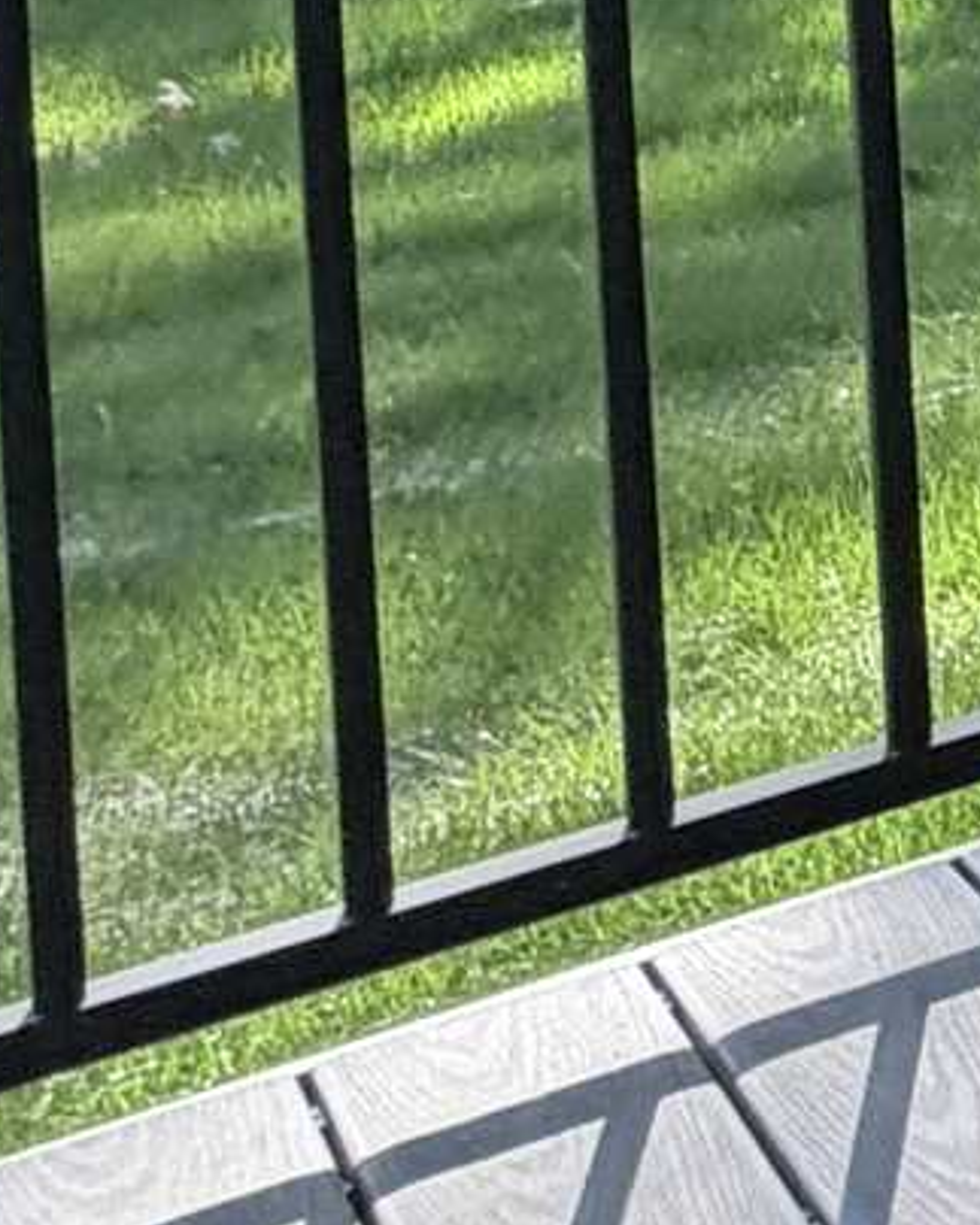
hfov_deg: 8.7
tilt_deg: -2.2
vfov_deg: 16.1
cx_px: 3692
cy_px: -849
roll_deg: +2.3
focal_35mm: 104
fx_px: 3772
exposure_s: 1/198
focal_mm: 2.22
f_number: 2.2
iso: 50
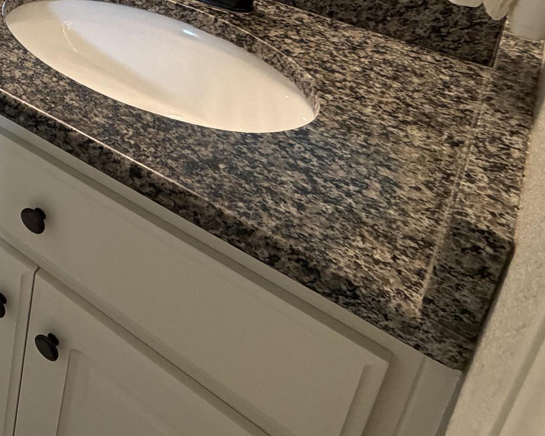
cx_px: -203
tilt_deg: -16.7
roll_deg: +1.4
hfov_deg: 31.7
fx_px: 645
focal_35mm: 40
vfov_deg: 30.0
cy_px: -127
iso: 250
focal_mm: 2.22
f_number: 2.2
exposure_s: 1/120
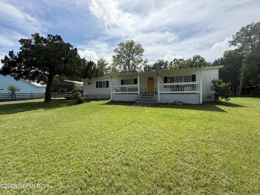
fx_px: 105
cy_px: 98
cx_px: 130
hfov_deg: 102.1
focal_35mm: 14
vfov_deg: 85.7
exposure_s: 1/2237
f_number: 2.2
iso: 80
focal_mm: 2.22
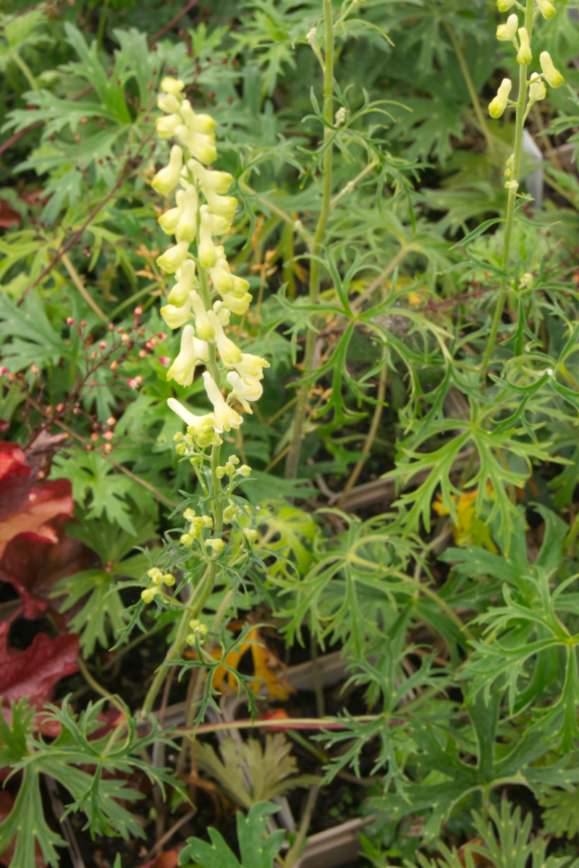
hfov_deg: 16.6
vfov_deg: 24.6
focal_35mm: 82
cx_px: 290
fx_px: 1990
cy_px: 434
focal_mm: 55
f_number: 10
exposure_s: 1/320
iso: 2000
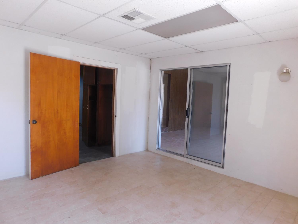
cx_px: 149
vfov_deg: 58.9
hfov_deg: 73.9
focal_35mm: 23
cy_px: 112
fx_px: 198
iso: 125
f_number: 3
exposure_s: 1/50
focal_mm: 4
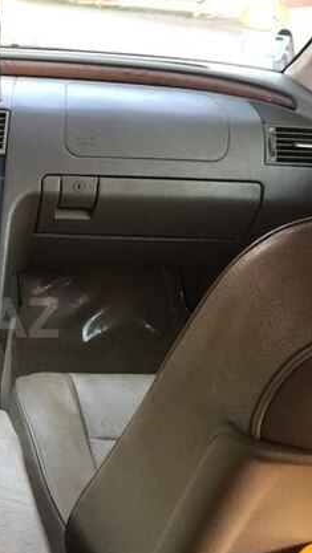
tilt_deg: -24.0
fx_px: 734
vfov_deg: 41.2
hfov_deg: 21.9
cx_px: -77
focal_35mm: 50
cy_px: 318
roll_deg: -1.3
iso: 160
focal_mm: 4.15
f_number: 2.2
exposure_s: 1/33
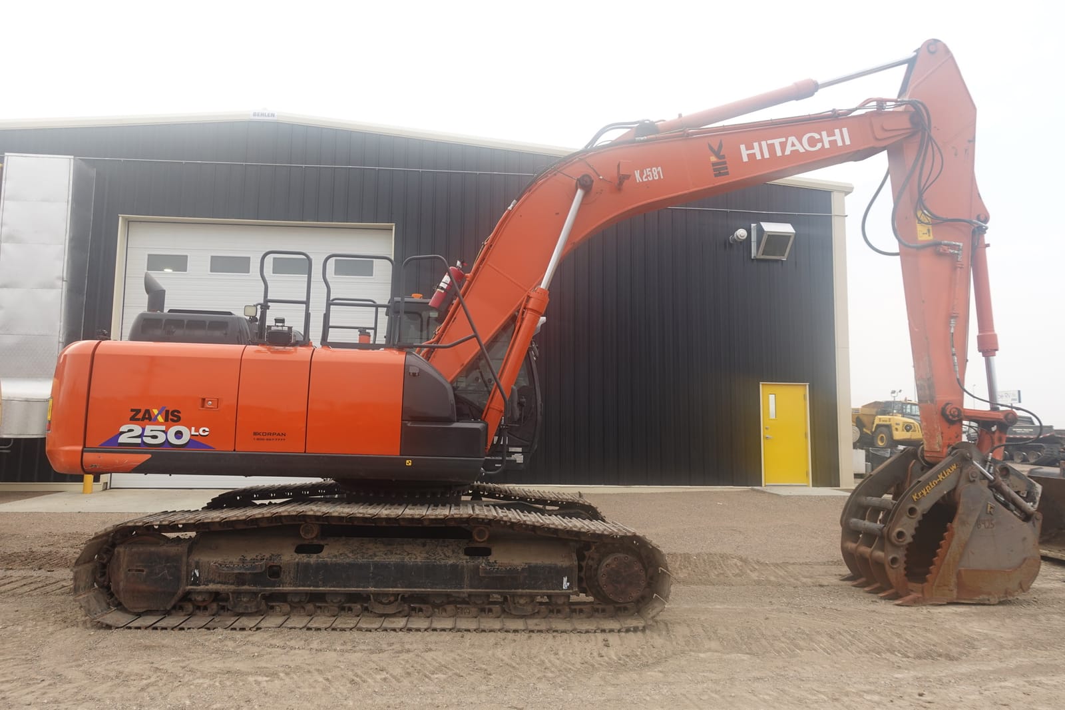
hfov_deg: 73.8
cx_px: 532
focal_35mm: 24
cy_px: 355
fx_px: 710
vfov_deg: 53.1
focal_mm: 9.4
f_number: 4
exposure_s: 1/250
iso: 125
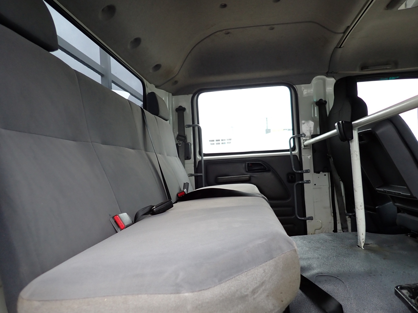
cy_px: 156
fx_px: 302
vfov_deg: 54.9
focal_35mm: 25
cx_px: 209
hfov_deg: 69.4
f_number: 2
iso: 200
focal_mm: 4.5
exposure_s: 1/125
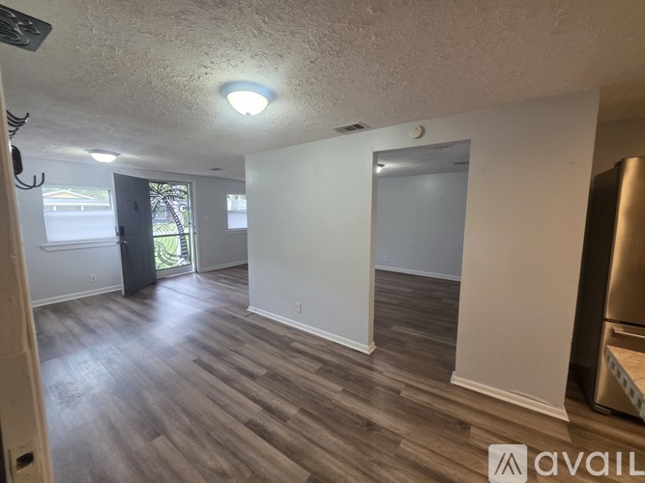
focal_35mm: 13
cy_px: 242
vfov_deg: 89.9
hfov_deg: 106.2
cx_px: 322
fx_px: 242
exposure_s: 1/60
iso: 160
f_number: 1.9
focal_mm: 2.2
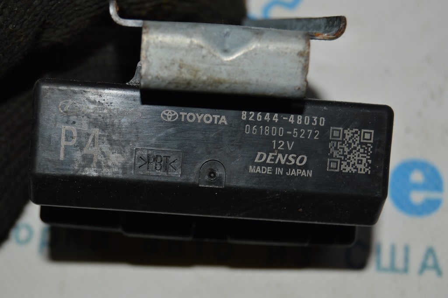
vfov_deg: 16.5
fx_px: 1026
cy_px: 149
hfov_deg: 24.6
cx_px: 224
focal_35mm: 82
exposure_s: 1/60
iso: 100
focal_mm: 55
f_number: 8
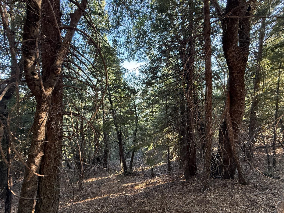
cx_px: 142
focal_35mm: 14
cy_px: 106
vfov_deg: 85.7
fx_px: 115
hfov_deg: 102.1
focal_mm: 2.22
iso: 320
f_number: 2.2
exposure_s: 1/99
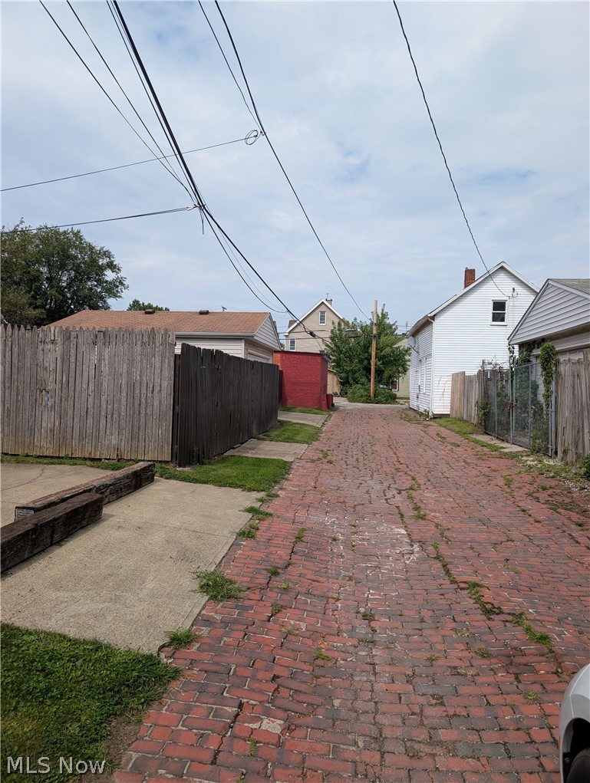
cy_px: 392
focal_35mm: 24
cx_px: 295
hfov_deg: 56.9
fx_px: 544
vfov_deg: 71.5
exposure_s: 1/1280
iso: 24
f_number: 1.68
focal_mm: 6.9
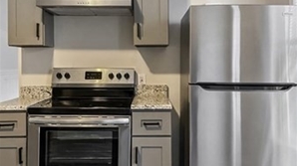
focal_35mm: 38
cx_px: 148
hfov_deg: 52.8
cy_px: 68
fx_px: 299
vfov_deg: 31.0
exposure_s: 1/60
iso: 500
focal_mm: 4.25
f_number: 1.8
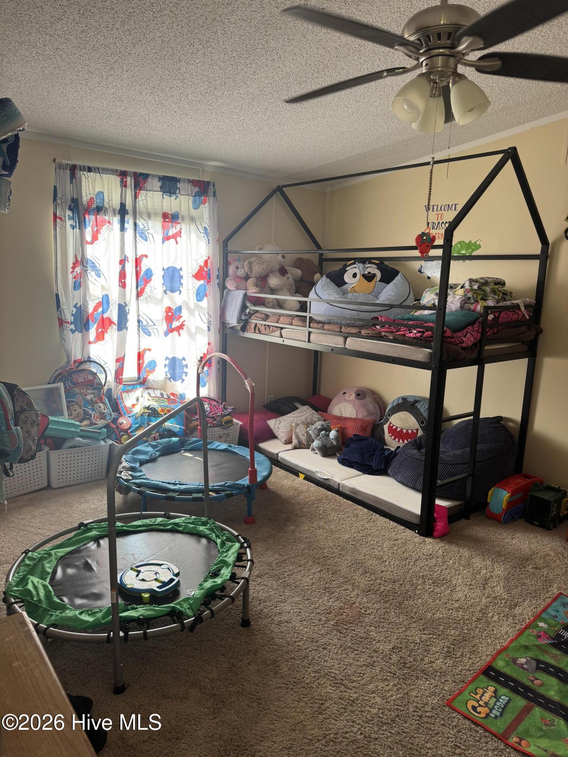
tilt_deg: -9.8
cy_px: 378
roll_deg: -2.2
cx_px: 284
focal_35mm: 24
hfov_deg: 56.8
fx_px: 525
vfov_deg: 71.6
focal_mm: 6.76
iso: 100
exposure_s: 1/121
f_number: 1.78
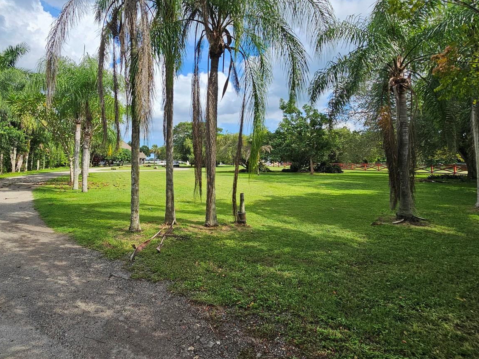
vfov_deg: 70.9
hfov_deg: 87.0
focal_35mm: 18
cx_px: 201
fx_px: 249
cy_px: 144
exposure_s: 1/1839
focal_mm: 2.2
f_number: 2.2
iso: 50
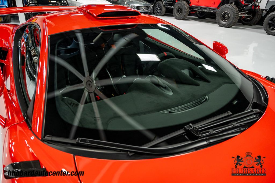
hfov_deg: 64.5
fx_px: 218
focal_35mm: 28
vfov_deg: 45.7
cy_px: 92
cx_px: 138
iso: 800
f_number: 5
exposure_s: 1/60
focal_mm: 28.5
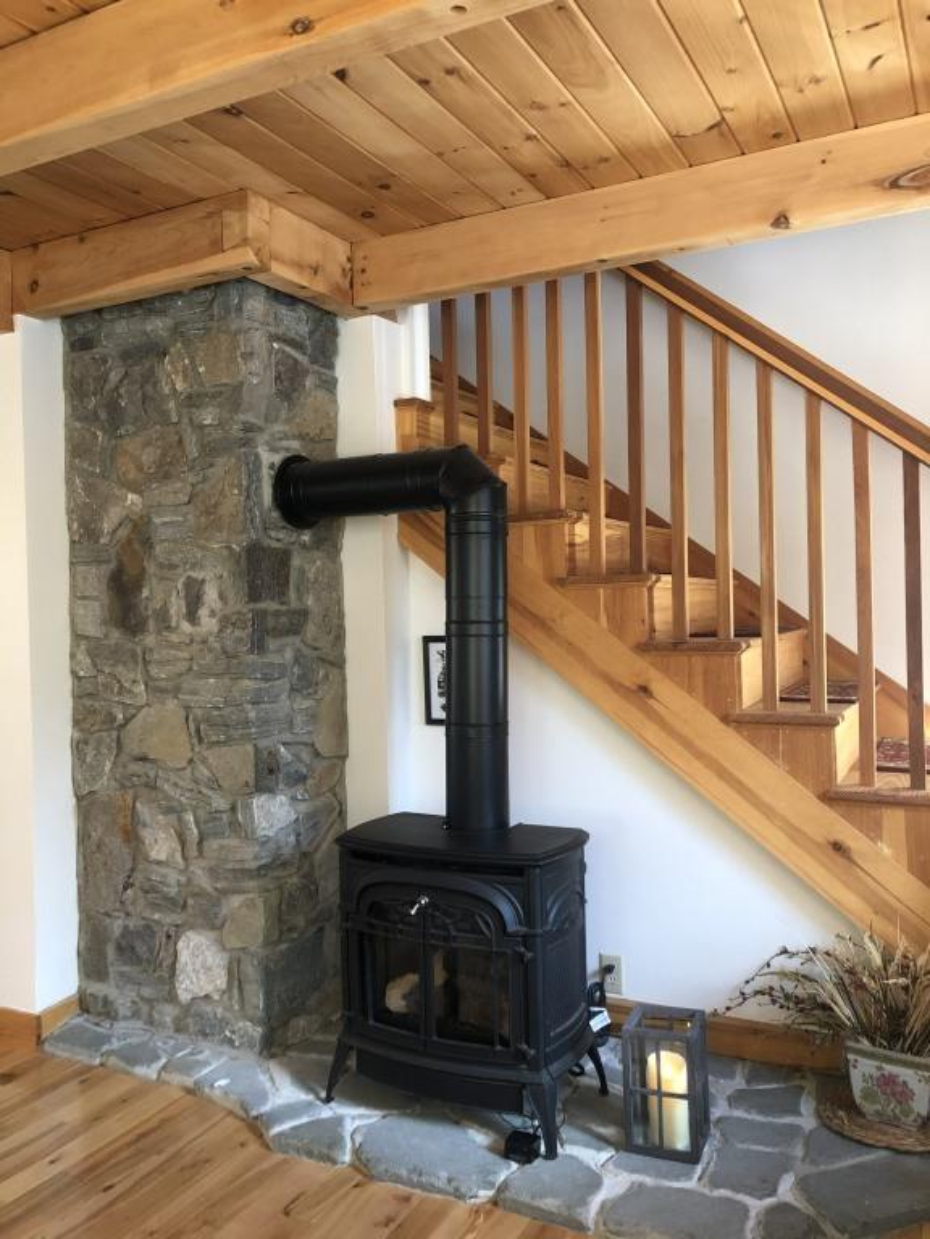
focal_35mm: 28
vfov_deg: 63.4
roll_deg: +1.6
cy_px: 620
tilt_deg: -0.6
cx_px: 465
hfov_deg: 49.7
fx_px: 1003
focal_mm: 3.99
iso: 80
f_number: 1.8
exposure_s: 1/15
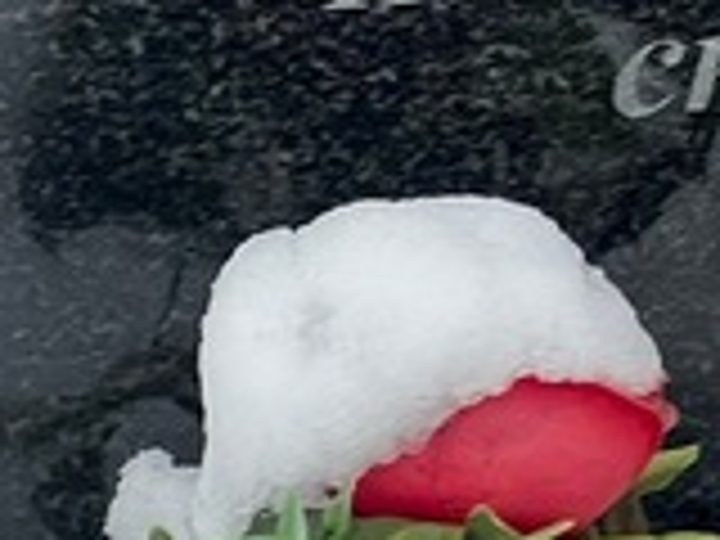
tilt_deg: -24.3
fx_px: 8008
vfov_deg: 3.8
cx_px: 936
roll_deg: -1.8
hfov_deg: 5.1
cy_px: -639
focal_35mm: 385
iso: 64
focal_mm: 9
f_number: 2.8
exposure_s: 1/99
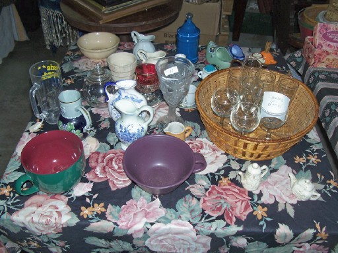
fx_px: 342
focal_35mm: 35
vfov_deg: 40.7
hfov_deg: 52.6
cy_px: 126
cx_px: 169
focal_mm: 6
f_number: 2.8
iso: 80
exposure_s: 1/60
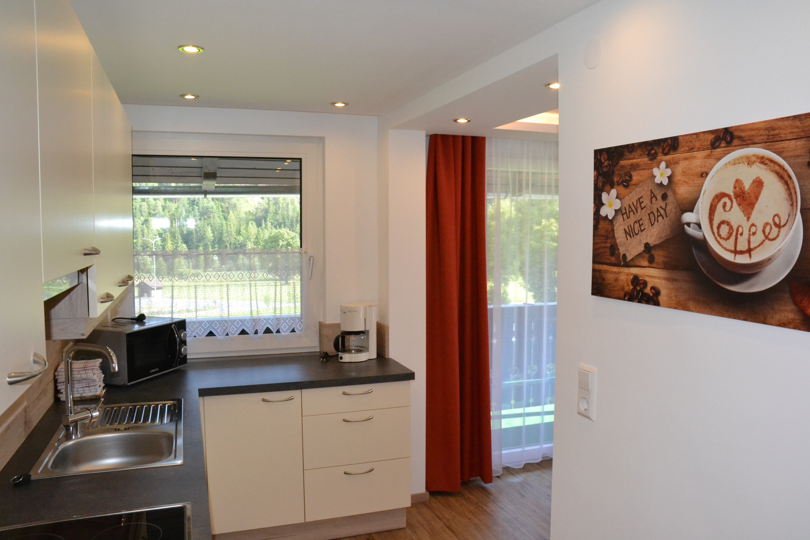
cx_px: 405
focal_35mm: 27
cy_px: 270
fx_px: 607
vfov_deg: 47.9
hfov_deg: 67.4
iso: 3200
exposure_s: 1/200
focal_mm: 18
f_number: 13
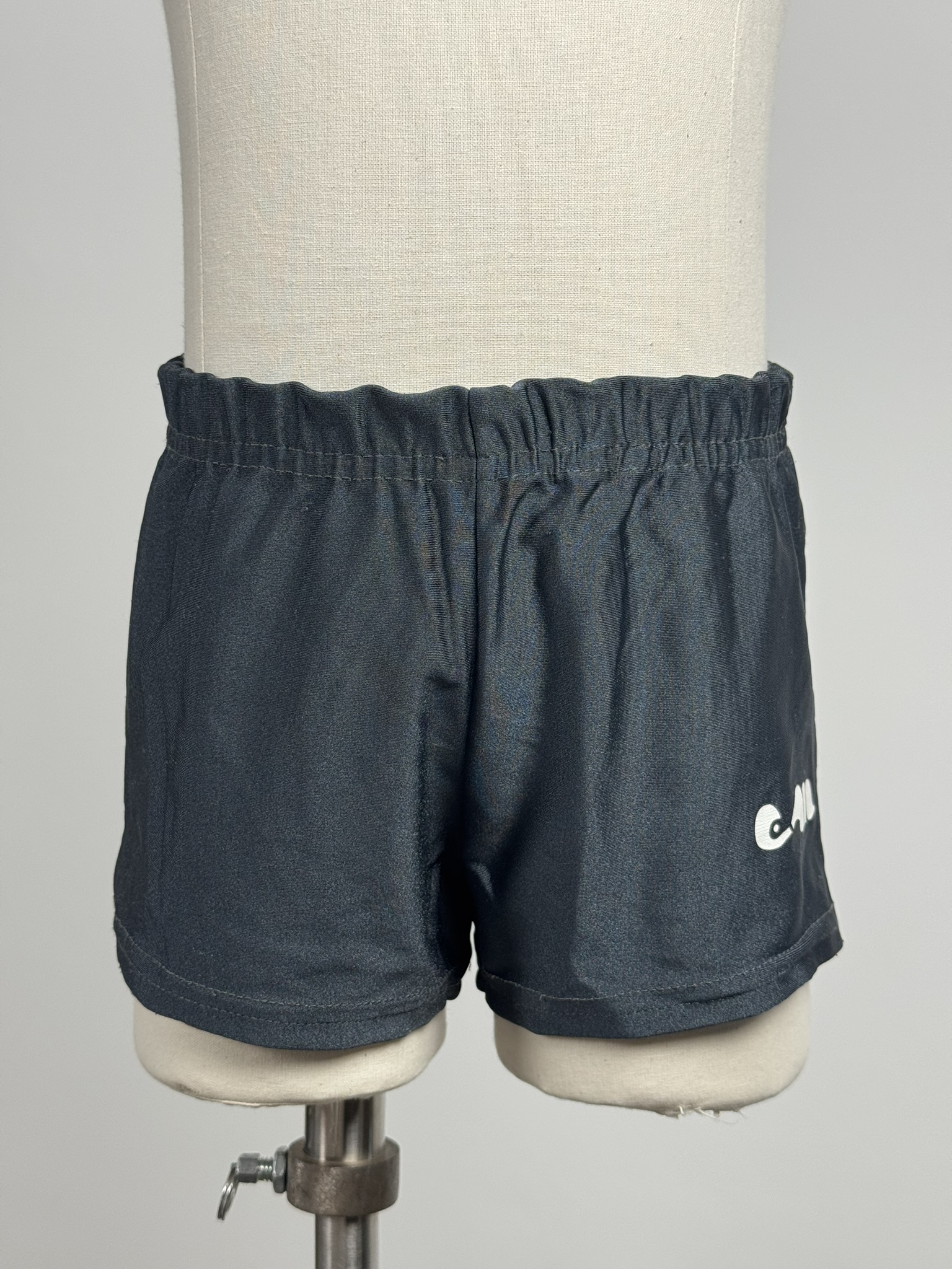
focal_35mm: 48
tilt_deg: -5.9
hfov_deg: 30.3
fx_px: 1760
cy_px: 634
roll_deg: +0.0
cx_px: 476
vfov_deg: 39.7
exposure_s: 1/100
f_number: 1.78
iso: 80
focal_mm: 6.76
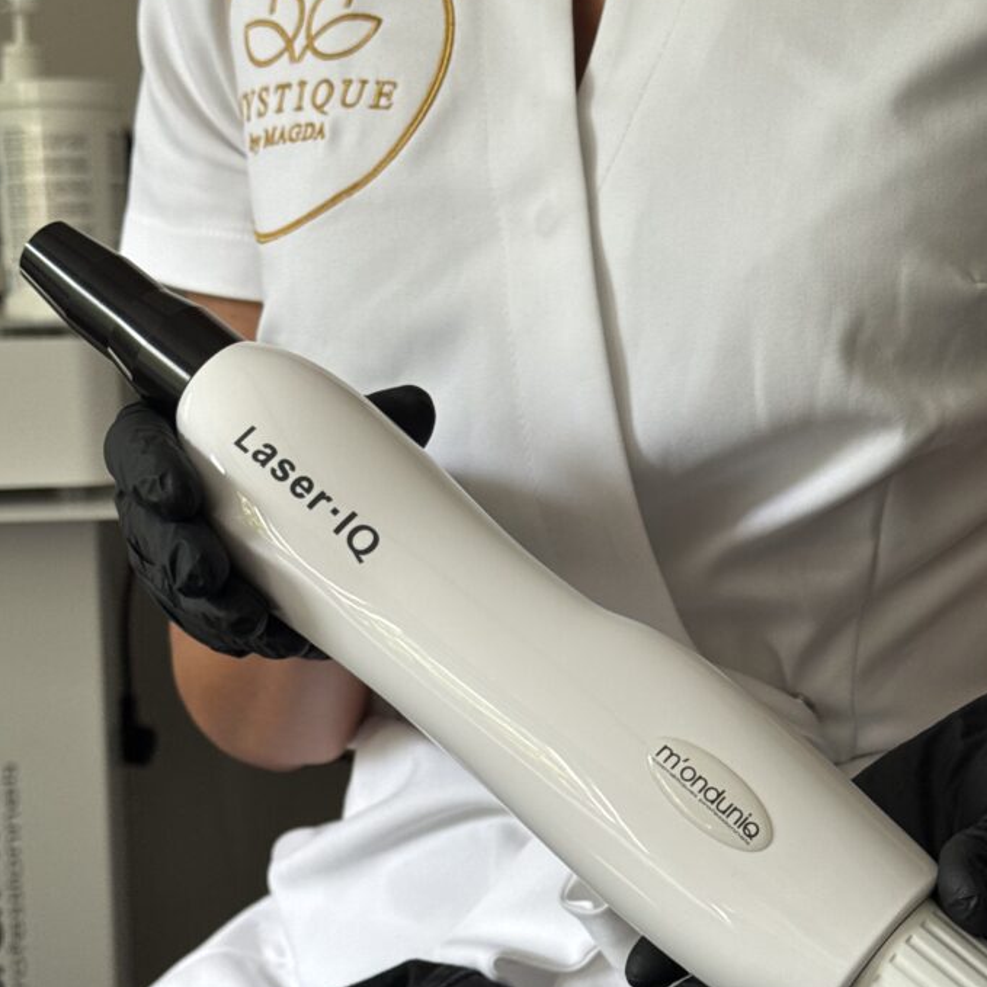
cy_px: 584
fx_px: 2065
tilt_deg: -7.9
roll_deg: +1.3
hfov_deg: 26.9
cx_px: 533
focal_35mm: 64
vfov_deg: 26.8
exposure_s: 1/121
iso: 80
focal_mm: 6.76
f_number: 1.78
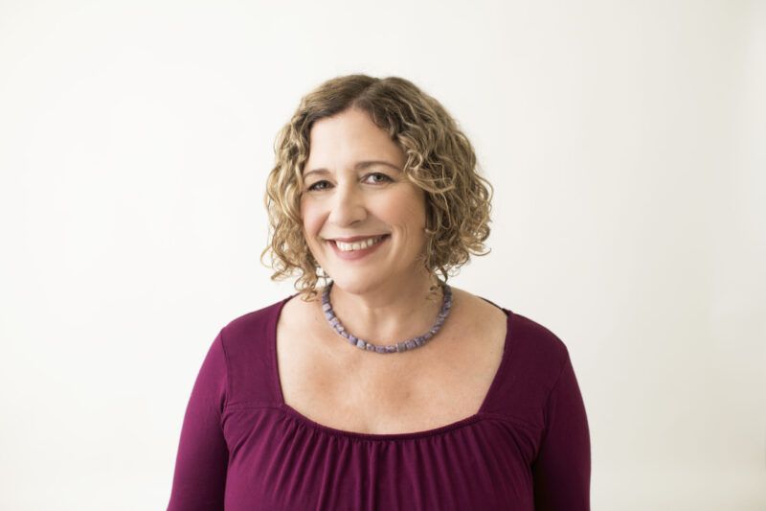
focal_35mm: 35
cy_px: 256
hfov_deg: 54.4
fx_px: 745
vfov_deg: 37.8
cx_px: 383
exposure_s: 1/250
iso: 200
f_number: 3.2
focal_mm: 35
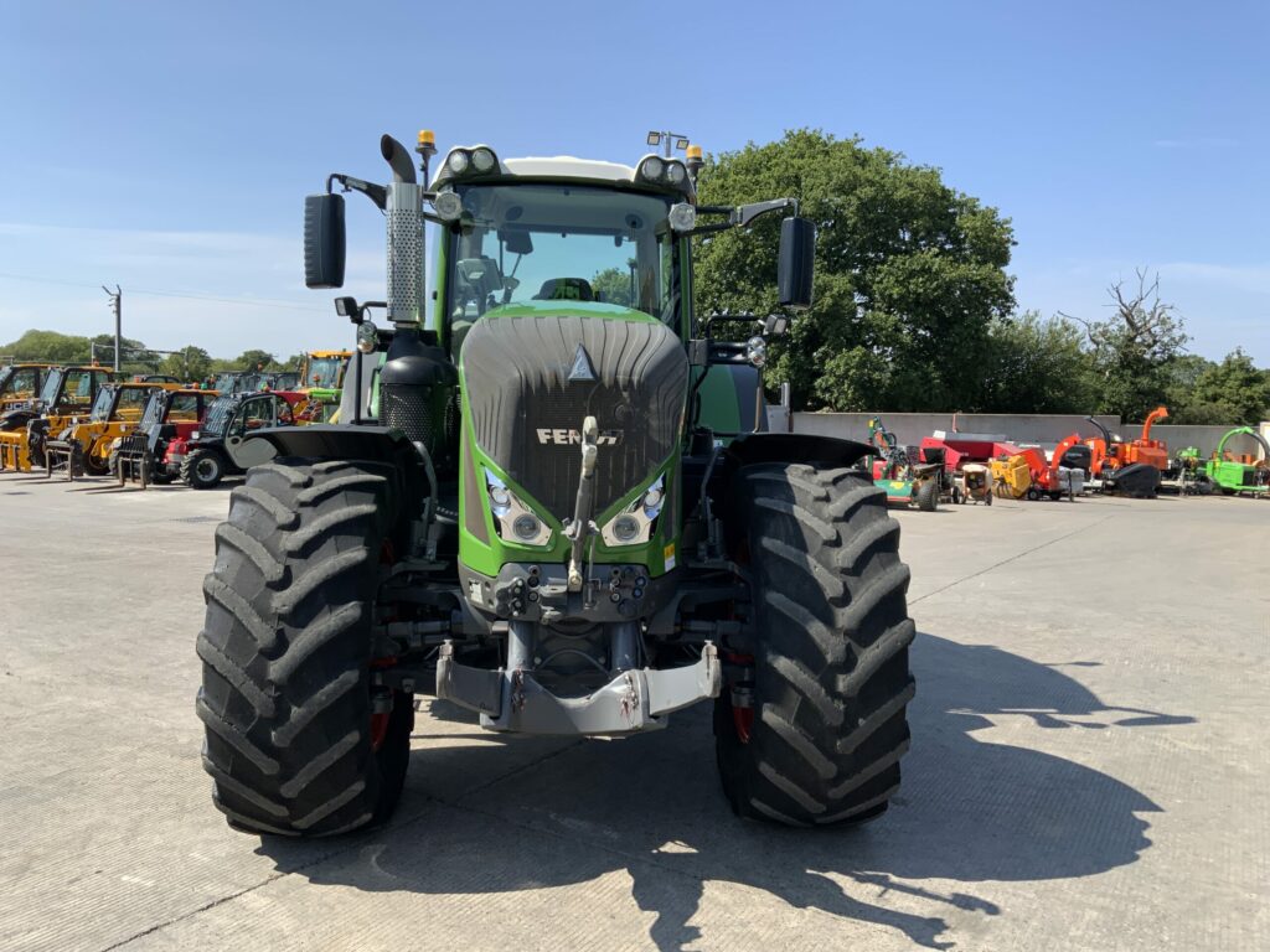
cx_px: 635
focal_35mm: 29
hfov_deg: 61.7
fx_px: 1064
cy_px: 476
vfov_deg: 48.2
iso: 16
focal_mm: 3
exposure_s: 1/1279
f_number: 1.8
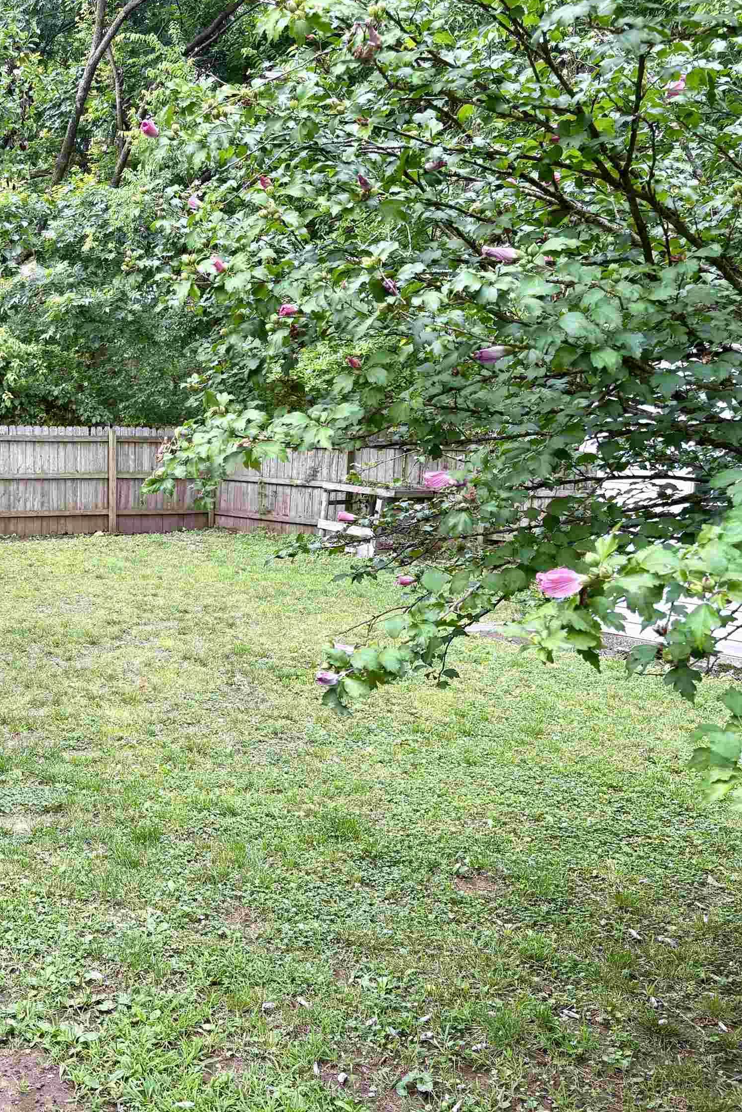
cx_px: 36
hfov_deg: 33.5
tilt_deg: -6.8
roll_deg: +0.8
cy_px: 542
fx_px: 1144
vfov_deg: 51.9
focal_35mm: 37
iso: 80
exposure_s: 1/122
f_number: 1.6
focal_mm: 5.96
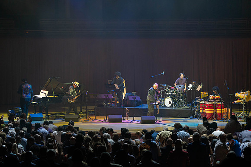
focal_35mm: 100
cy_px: 84
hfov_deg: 20.4
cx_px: 126
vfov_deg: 13.7
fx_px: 697
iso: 2500
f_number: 5.6
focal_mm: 100
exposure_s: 1/160
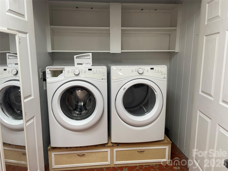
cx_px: 114
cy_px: 86
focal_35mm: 26
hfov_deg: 67.3
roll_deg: -0.6
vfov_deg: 53.1
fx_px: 171
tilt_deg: -10.0
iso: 100
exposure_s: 1/60
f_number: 1.6
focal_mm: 5.1
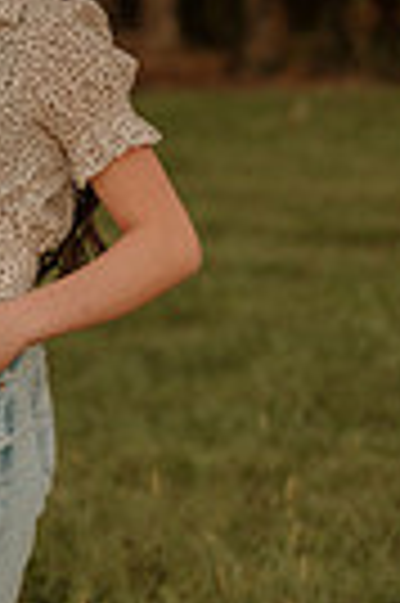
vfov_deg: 12.2
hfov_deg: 8.1
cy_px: 216
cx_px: 25
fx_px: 2807
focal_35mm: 168
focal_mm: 50
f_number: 2
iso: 250
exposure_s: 1/400
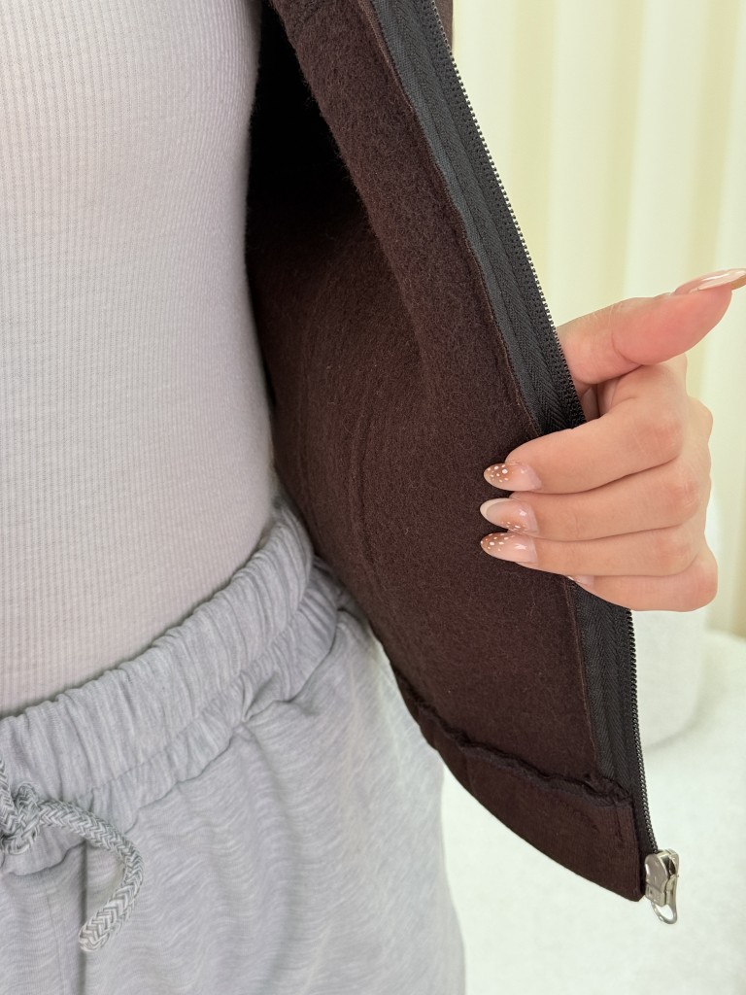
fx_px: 1379
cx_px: 373
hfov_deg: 30.3
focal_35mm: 48
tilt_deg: -27.2
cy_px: 498
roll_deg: +0.5
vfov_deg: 39.7
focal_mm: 6.76
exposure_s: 1/254
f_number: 1.78
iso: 64
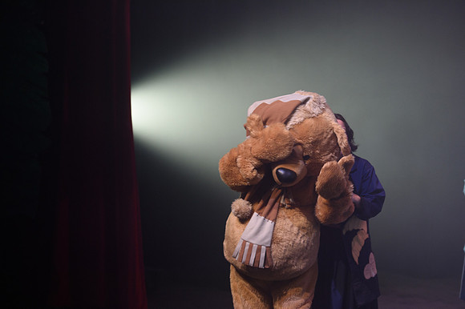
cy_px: 154
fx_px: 1188
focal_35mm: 92
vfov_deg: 14.8
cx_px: 232
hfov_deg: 22.2
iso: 800
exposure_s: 1/160
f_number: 2.8
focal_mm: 92
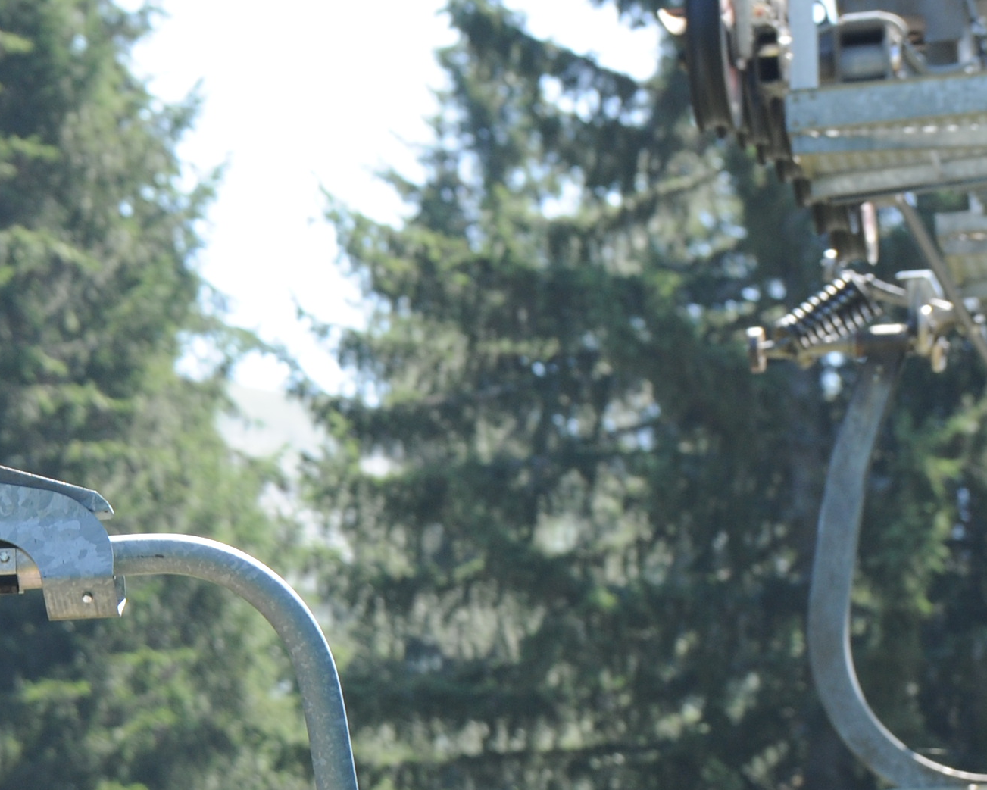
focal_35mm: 654
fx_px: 19109
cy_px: 932
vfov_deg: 2.4
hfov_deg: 3.0
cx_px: -305
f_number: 9
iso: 320
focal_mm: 200
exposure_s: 1/125
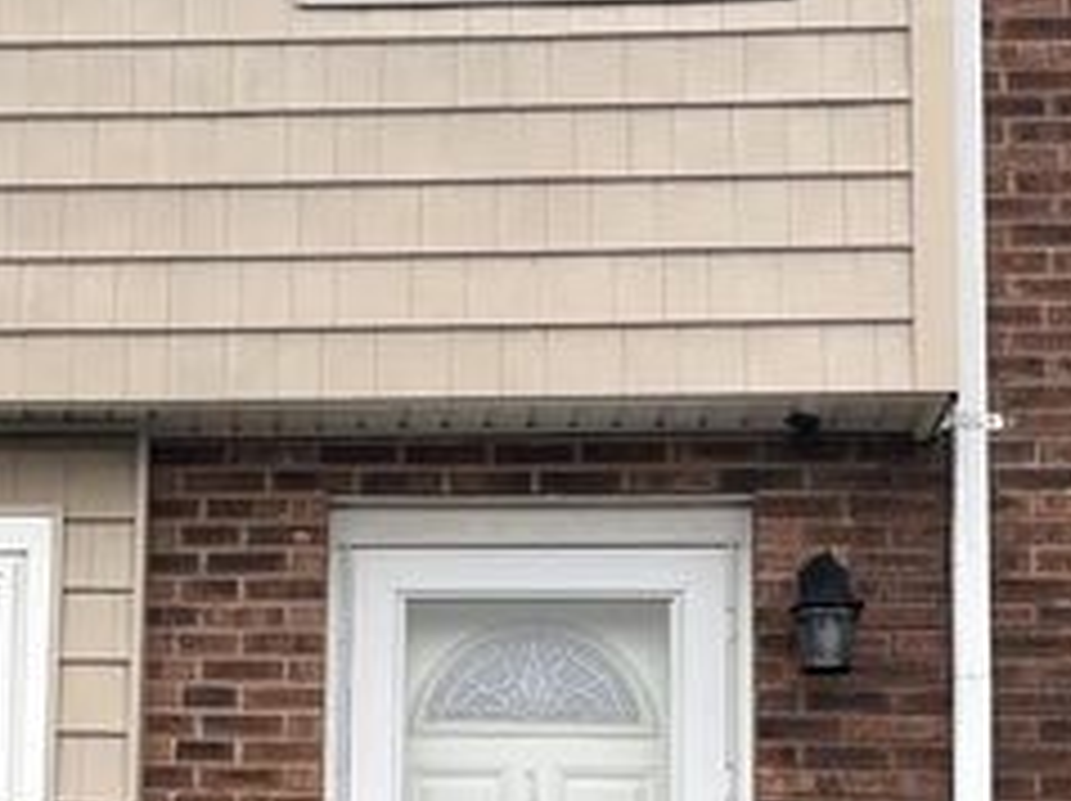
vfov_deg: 13.0
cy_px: 824
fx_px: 3462
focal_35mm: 112
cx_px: -117
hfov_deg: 17.0
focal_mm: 5.96
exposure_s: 1/493
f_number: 1.6
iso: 50
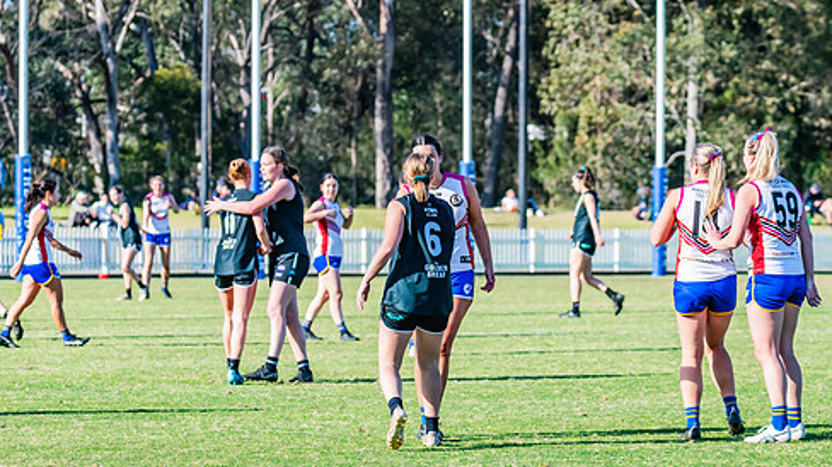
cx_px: 367
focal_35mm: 213
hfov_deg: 10.1
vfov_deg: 5.7
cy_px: 226
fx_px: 4697
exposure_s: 1/1600
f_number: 6.3
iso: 800
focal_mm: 170
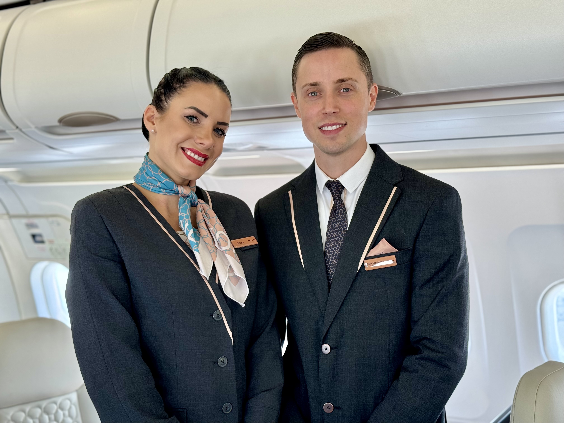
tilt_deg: -0.2
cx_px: 282
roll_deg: +1.7
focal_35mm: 48
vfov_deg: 30.3
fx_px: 782
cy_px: 212
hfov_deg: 39.7
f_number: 1.78
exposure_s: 1/133
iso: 100
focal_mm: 6.86
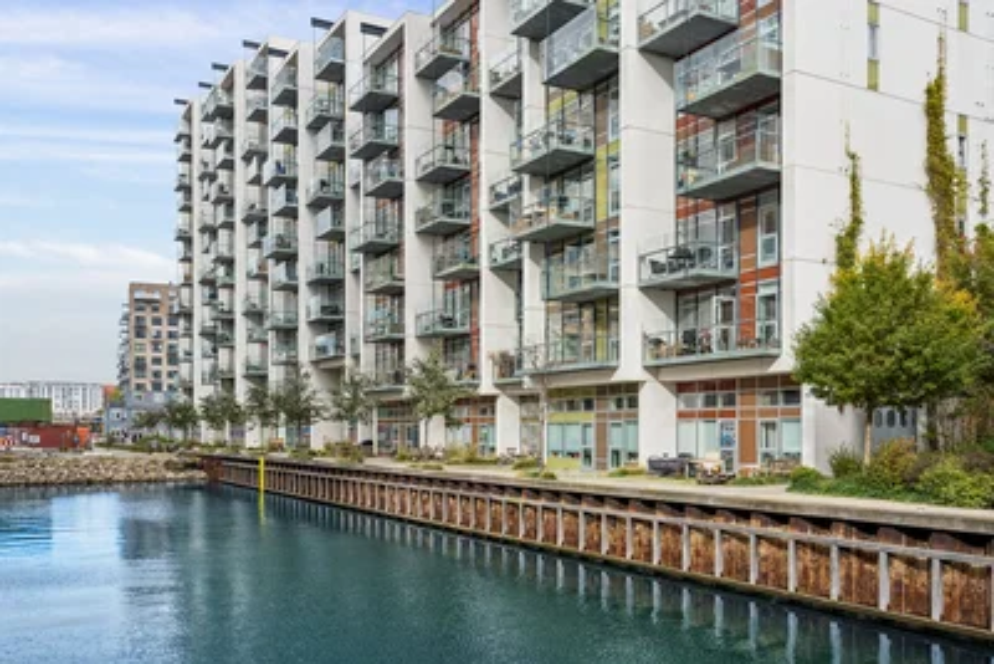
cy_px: 332
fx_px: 856
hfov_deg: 60.3
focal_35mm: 31
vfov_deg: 42.4
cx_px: 497
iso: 400
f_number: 7.1
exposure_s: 1/640
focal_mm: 31
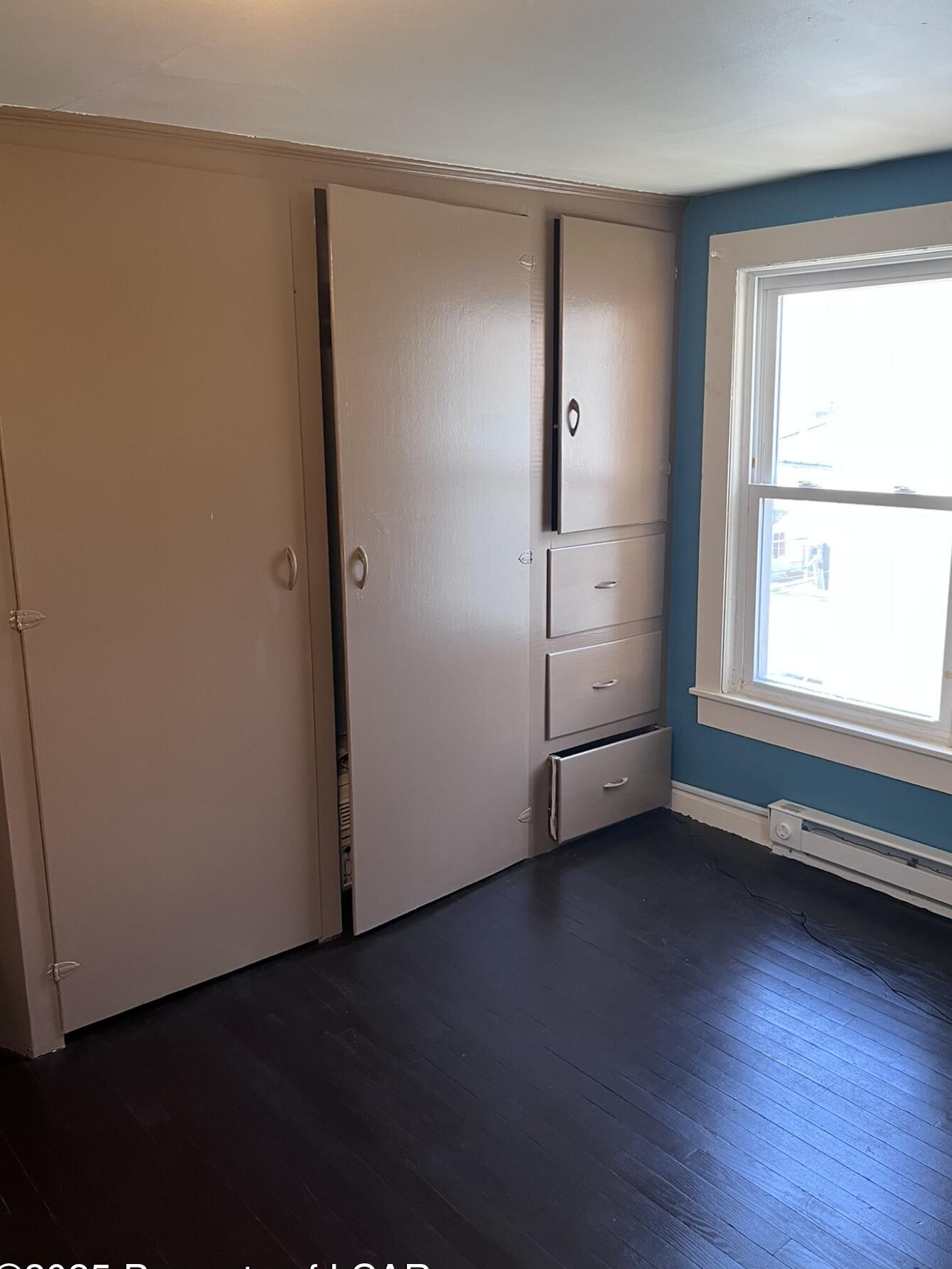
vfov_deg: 61.7
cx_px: 521
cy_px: 636
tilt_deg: -12.5
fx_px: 1063
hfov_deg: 48.2
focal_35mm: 29
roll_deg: -1.1
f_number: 1.6
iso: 125
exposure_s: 1/60
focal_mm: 5.1
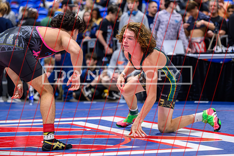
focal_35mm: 130
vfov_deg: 10.6
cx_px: 118
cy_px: 80
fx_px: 843
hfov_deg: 15.8
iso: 4000
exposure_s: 1/800
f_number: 2.8
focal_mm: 110
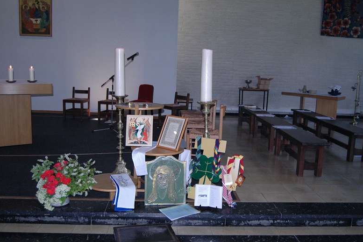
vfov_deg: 35.9
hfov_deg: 51.9
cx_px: 185
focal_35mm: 37
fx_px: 373
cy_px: 121
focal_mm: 24
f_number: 4
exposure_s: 1/200
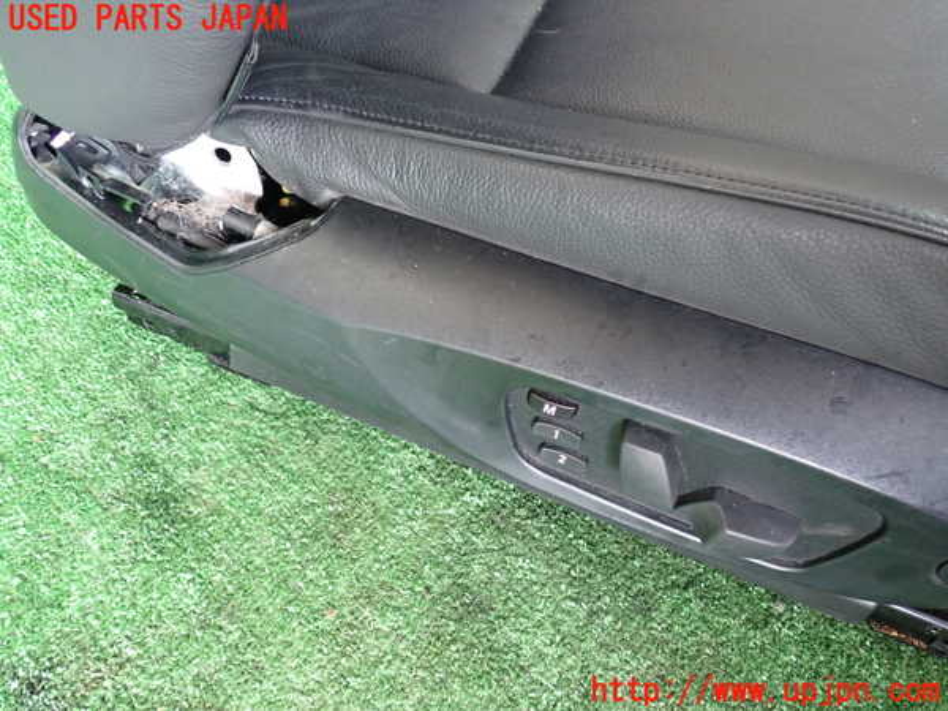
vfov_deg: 46.8
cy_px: 356
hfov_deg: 60.0
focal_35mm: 30
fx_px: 822
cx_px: 474
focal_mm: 5.4
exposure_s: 1/30
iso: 640
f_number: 2.3
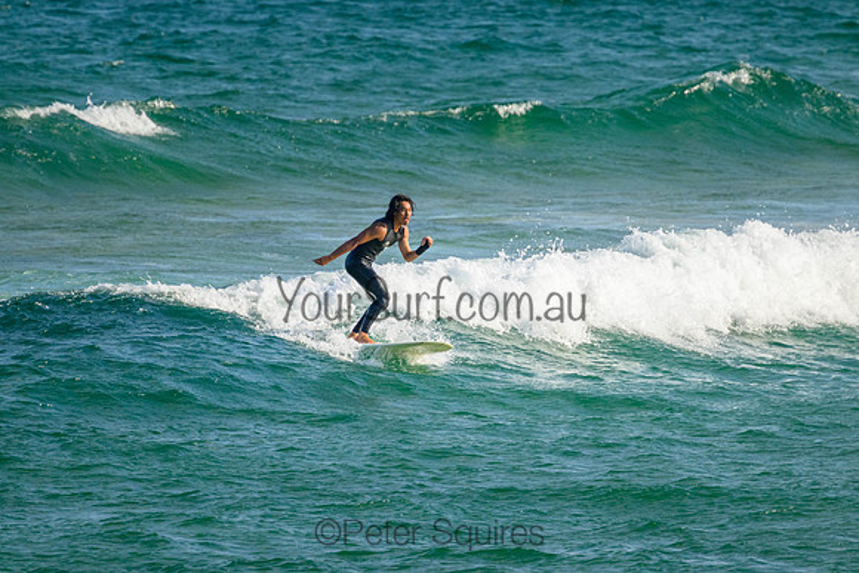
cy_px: 303
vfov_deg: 1.6
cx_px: 430
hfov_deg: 2.4
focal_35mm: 847
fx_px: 20213
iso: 1600
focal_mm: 800
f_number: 11
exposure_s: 1/2000
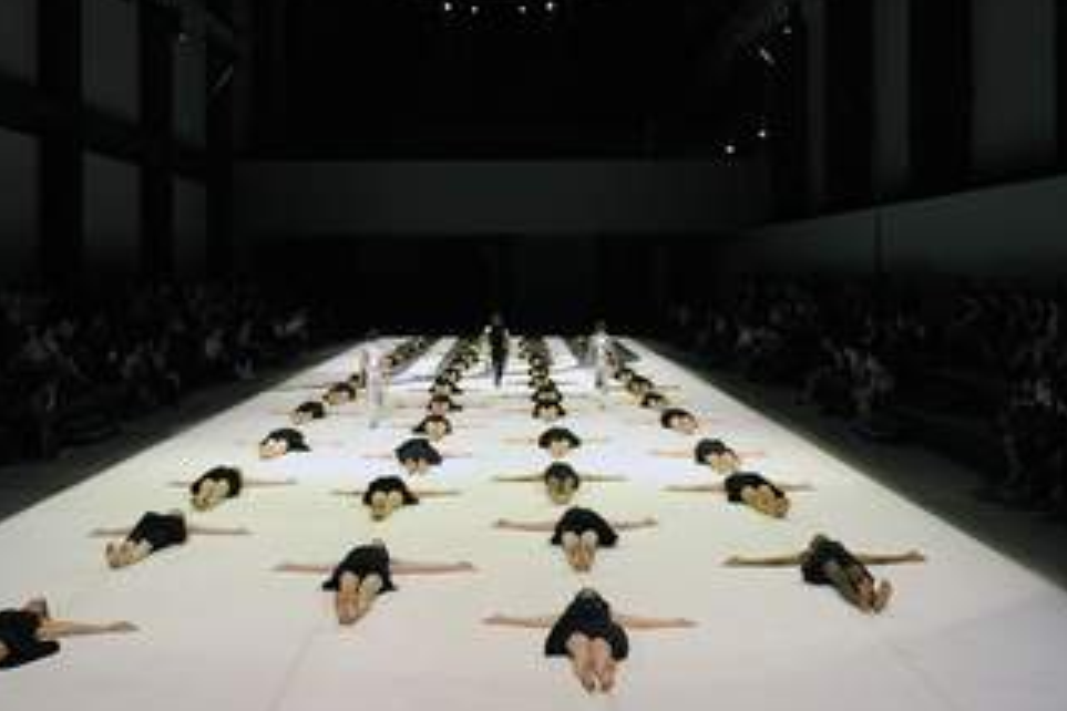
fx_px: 1126
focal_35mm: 38
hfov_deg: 50.7
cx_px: 505
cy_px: 286
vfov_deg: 34.9
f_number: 2.8
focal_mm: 29
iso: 1000
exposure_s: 1/100
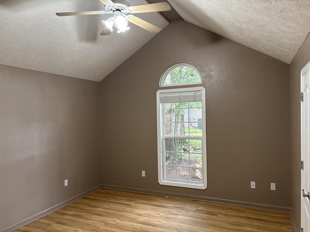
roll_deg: +1.4
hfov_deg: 67.3
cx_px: 155
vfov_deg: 53.1
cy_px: 116
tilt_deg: -0.6
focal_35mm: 26
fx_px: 233
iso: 250
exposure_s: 1/60
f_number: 1.6
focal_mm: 5.96
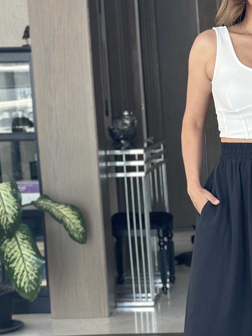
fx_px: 1087
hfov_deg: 13.0
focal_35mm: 112
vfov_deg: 17.5
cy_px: 210
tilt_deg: -17.9
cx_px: 272
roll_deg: +1.4
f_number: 1.78
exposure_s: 1/84
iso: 125
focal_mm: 6.86
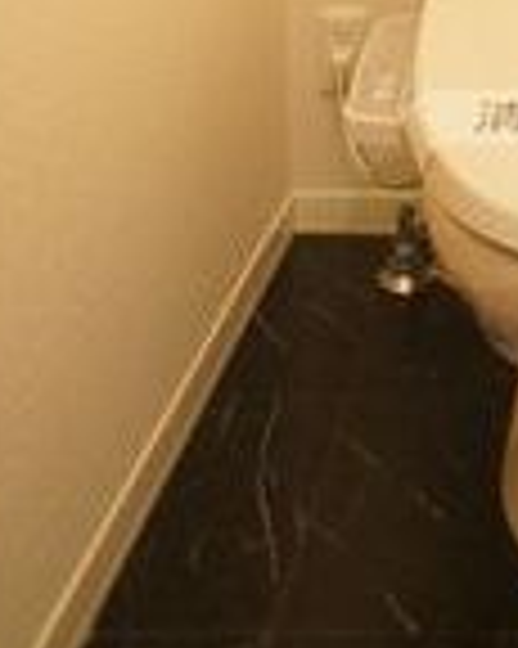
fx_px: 1496
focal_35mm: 78
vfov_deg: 20.0
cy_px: -405
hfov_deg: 18.7
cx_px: 606
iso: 1600
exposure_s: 1/60
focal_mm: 16
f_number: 3.2
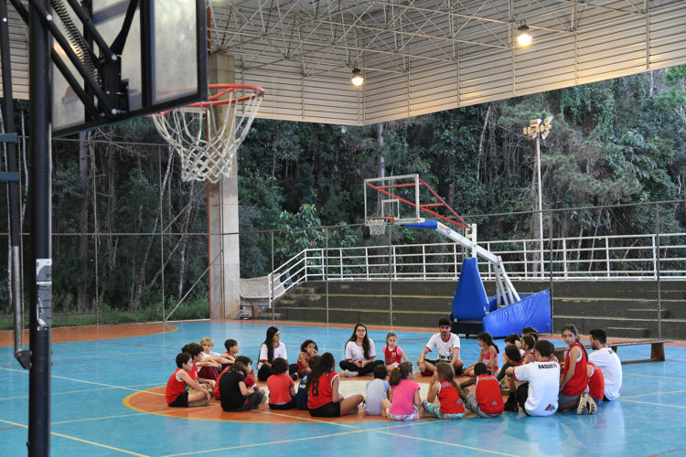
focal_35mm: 57
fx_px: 1086
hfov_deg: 35.1
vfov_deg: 23.8
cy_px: 228
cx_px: 343
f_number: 5.6
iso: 4000
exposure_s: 1/50
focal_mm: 38
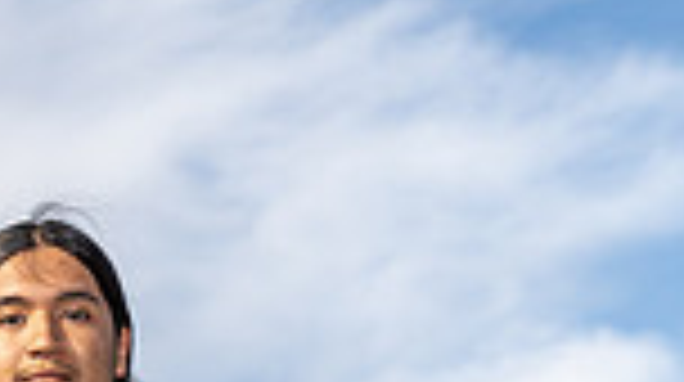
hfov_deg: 11.7
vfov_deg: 6.3
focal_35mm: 183
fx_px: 3314
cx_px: 27
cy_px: 908
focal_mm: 59
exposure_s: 1/250
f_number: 5.6
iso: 100
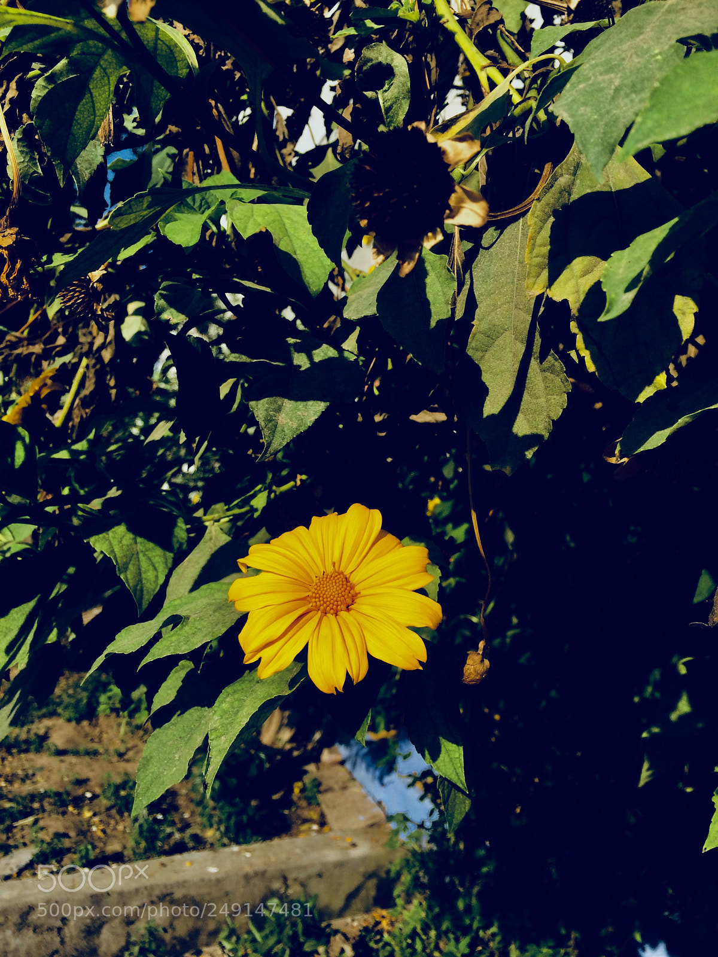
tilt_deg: -1.5
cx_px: 359
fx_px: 802
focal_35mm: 29
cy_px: 478
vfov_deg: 61.7
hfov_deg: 48.2
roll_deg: -4.4
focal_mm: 4.15
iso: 32
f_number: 2.2
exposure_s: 1/2053
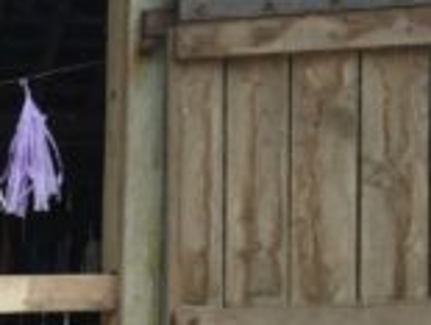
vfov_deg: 11.2
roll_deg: -0.7
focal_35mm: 124
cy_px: 571
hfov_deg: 14.3
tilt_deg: -1.8
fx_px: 1548
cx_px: -311
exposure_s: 1/400
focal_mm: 4.28
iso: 50
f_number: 2.4
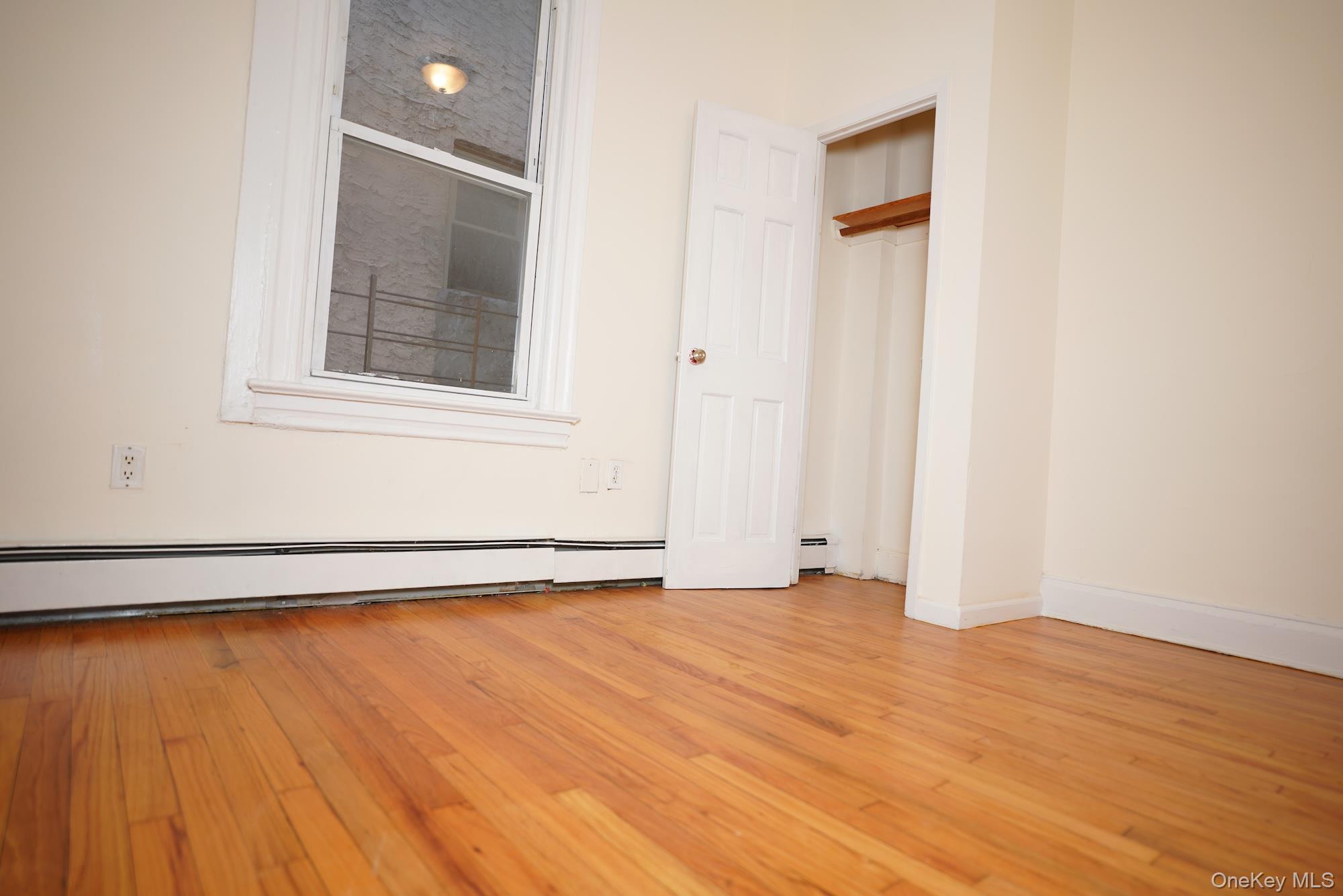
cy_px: 448
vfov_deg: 61.9
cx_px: 672
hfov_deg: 84.0
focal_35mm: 20
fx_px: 746
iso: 125
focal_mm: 20
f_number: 1.8
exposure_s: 1/200
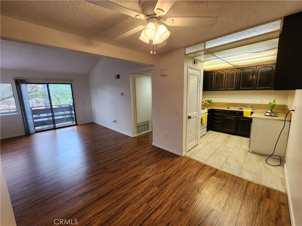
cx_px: 151
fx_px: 113
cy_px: 113
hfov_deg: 106.2
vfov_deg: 89.9
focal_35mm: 13
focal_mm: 2.2
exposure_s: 1/60
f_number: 2.2
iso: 250
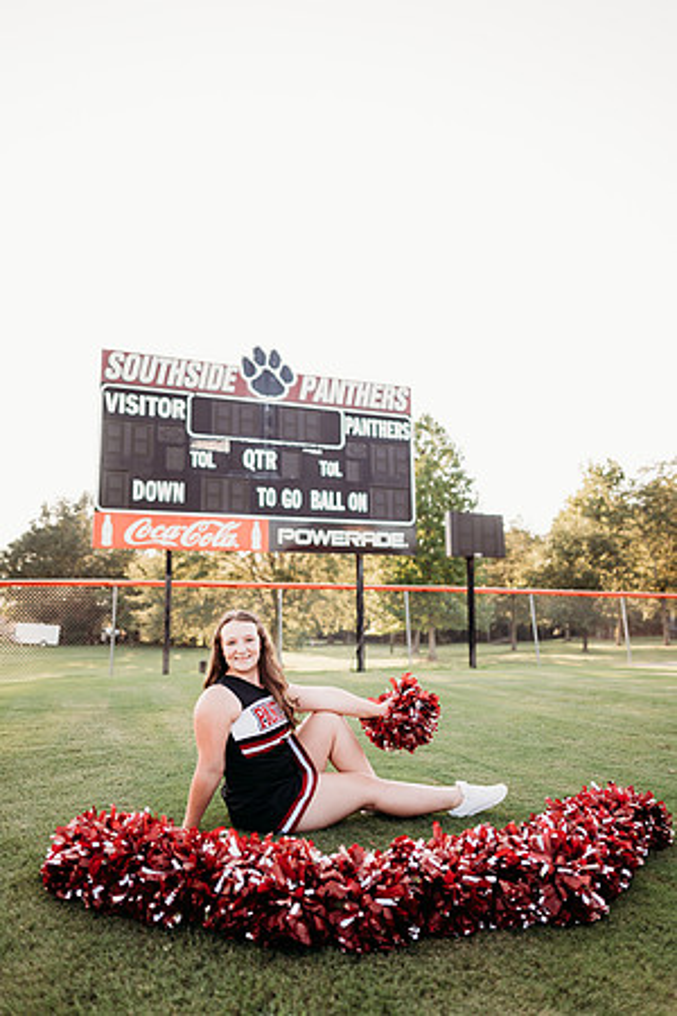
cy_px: 508
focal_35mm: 24
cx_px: 338
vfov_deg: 73.7
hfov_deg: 53.1
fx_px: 677
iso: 125
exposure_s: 1/500
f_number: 2
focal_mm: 24
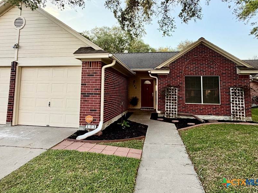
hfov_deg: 86.6
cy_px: 70
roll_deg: -0.8
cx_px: 102
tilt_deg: +4.1
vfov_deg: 70.2
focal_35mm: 18
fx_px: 134
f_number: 2.2
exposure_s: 1/226
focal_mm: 2.22
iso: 50
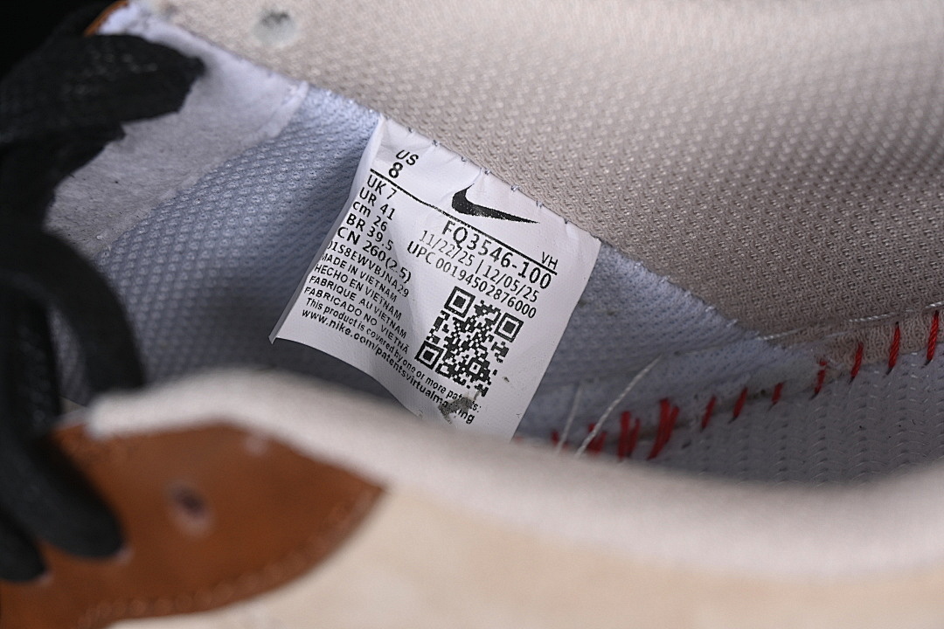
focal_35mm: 75
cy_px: 314
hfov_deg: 27.0
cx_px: 472
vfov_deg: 18.2
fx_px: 1967
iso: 160
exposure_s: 1/80
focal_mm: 50
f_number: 7.1
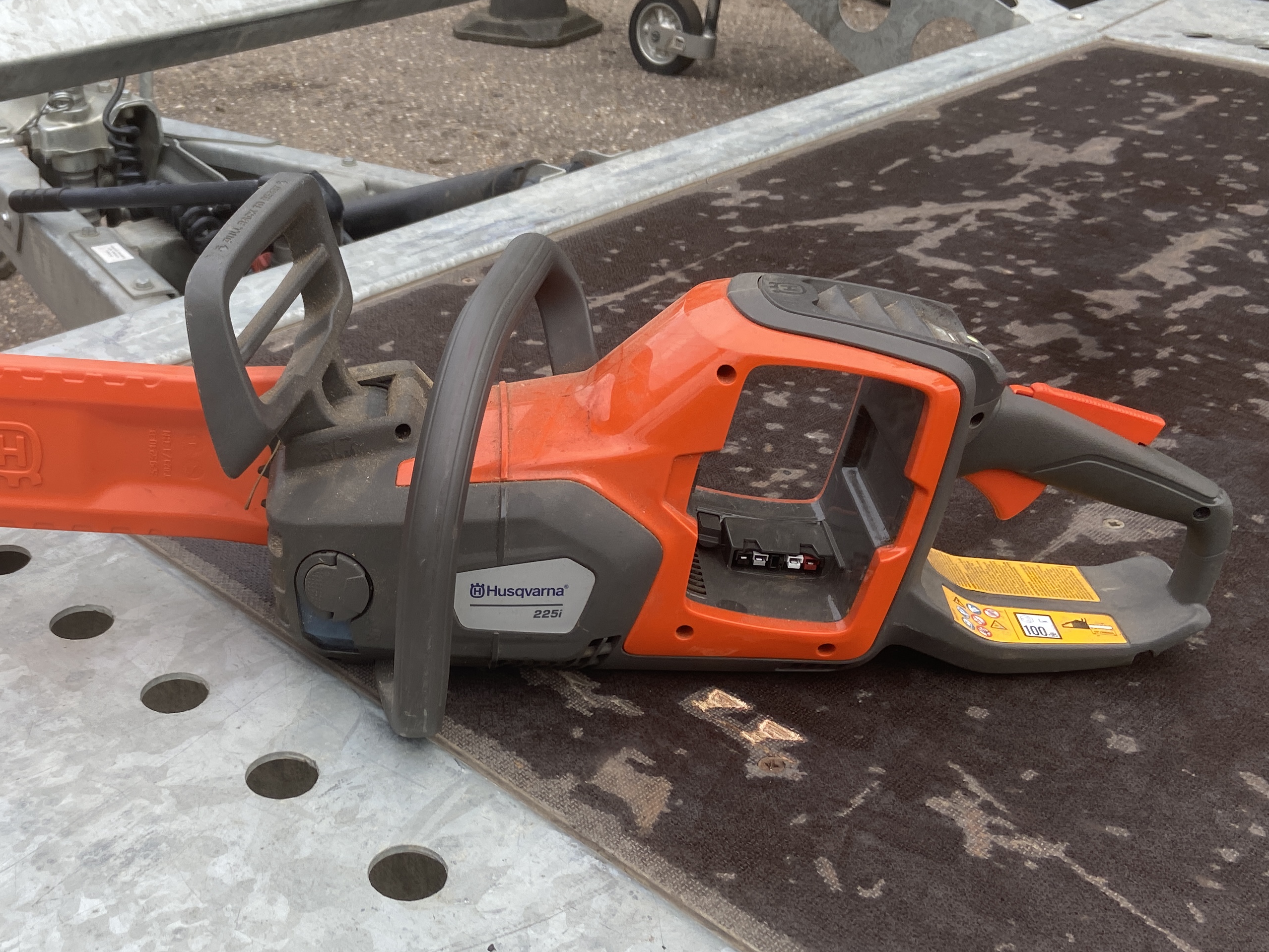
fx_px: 1503
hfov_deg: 44.9
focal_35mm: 41
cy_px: 552
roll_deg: +0.5
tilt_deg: -28.3
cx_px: 393
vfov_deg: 35.1
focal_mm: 4.25
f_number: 1.8
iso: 32
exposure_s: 1/269
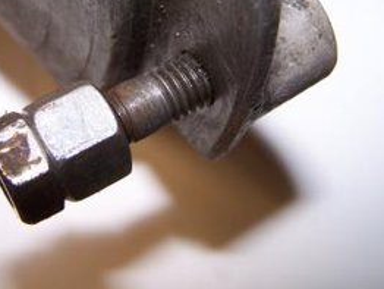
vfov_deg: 25.1
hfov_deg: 32.9
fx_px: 644
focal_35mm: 58
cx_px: 123
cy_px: 88
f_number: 2.8
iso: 80
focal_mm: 6.3
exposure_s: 1/60
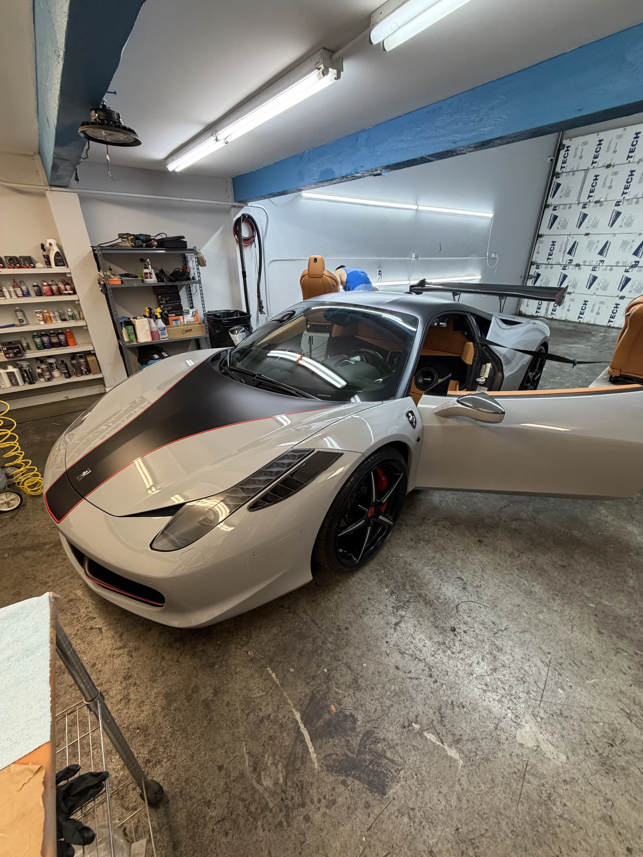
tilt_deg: -27.2
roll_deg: -0.8
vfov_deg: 102.1
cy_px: 428
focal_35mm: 14
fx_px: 347
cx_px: 322
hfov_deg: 85.7
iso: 250
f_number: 2.2
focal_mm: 2.22
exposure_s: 1/120
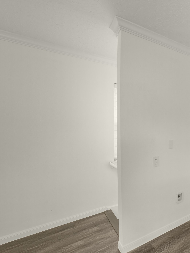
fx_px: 154
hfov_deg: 49.4
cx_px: 197
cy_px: 128
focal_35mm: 21
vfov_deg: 79.0
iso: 500
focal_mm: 14
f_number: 11
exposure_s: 1/10
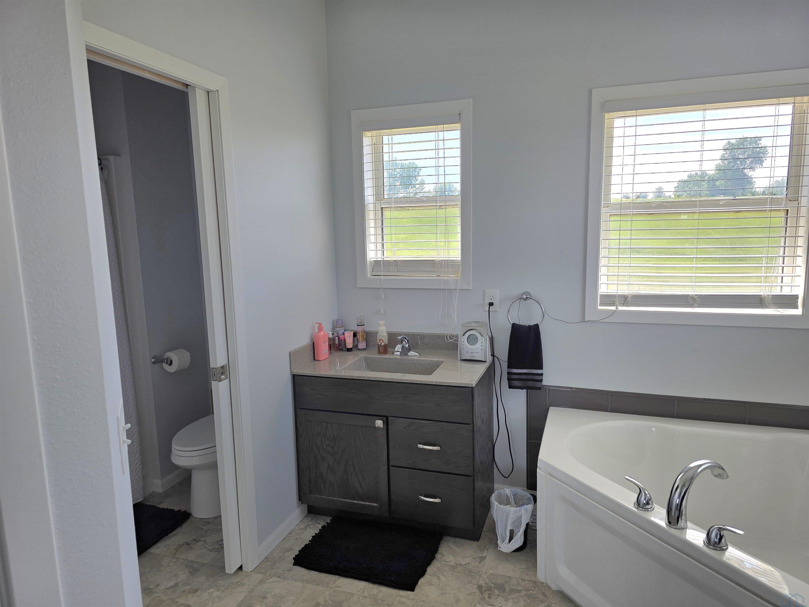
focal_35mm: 23
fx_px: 538
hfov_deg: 73.9
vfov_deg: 58.9
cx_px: 404
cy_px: 304
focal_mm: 6.3
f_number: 1.7
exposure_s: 1/370
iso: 40
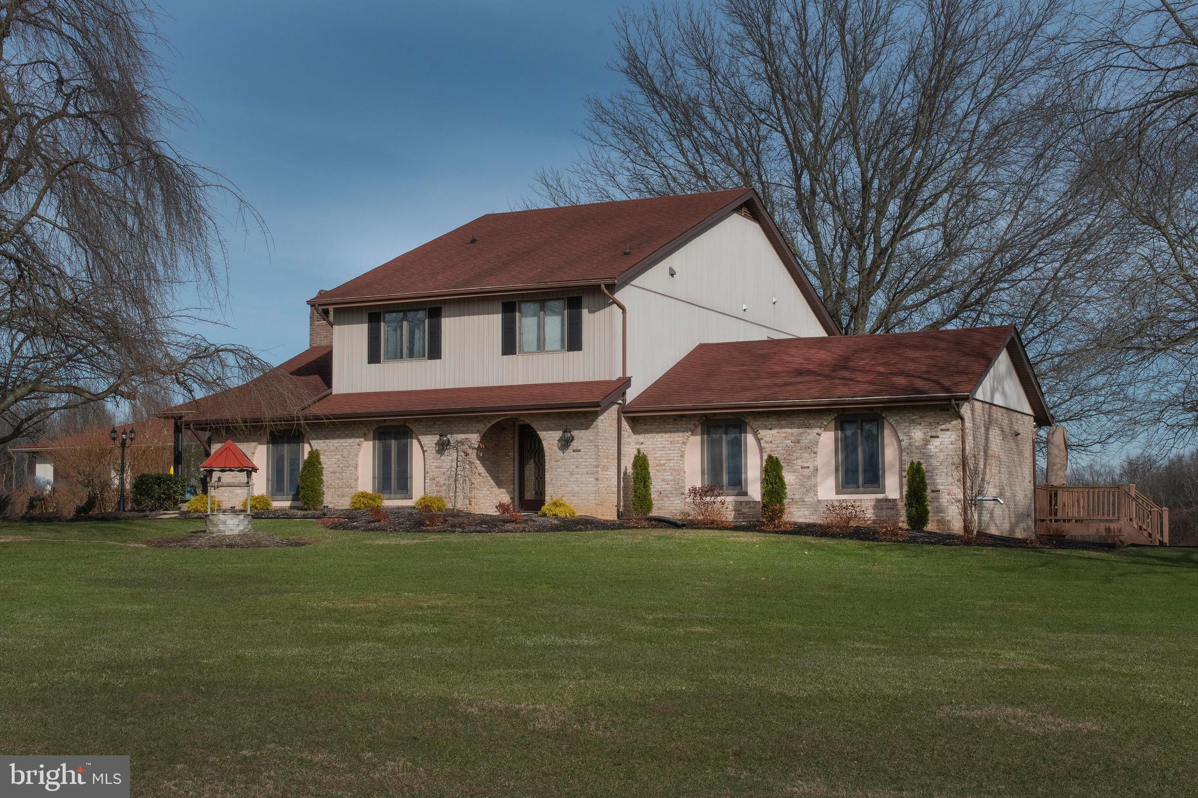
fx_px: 1597
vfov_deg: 28.1
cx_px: 599
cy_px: 399
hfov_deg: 41.1
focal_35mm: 48
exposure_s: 1/500
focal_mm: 32
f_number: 18
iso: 400
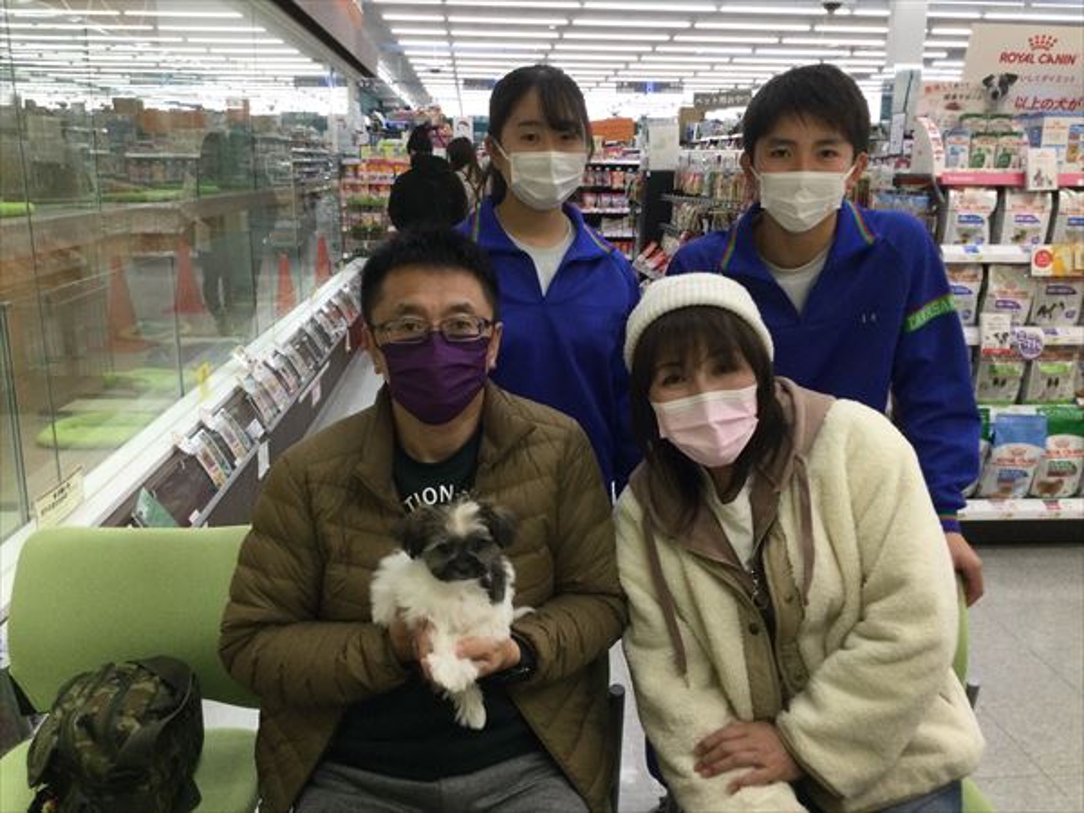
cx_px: 542
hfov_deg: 58.4
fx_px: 971
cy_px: 406
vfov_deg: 45.4
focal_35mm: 31
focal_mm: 3.3
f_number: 2.4
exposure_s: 1/30
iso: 40
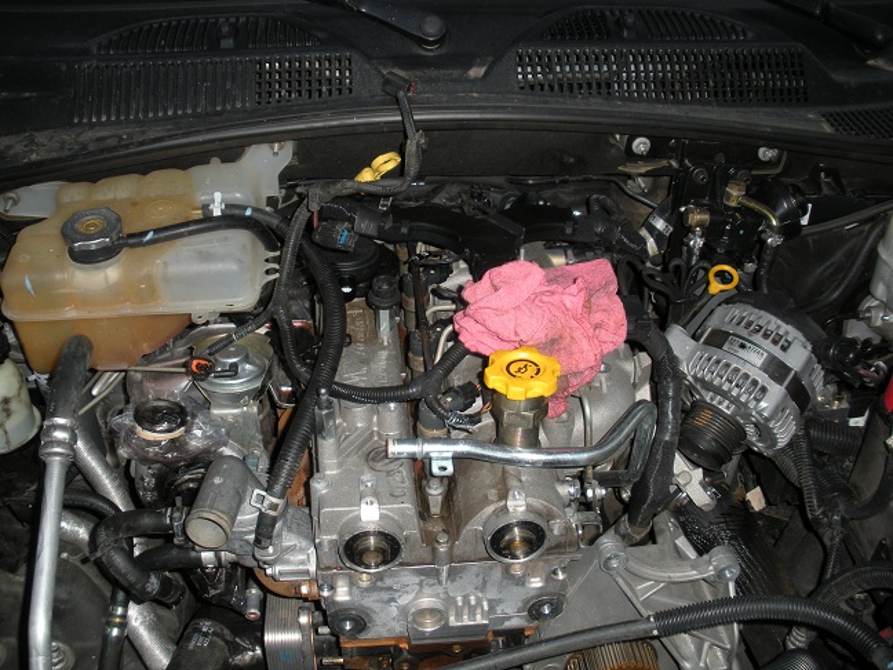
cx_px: 446
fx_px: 929
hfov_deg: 51.4
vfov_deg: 39.7
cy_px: 335
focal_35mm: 36
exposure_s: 1/60
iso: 95
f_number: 3.5
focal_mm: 6.3
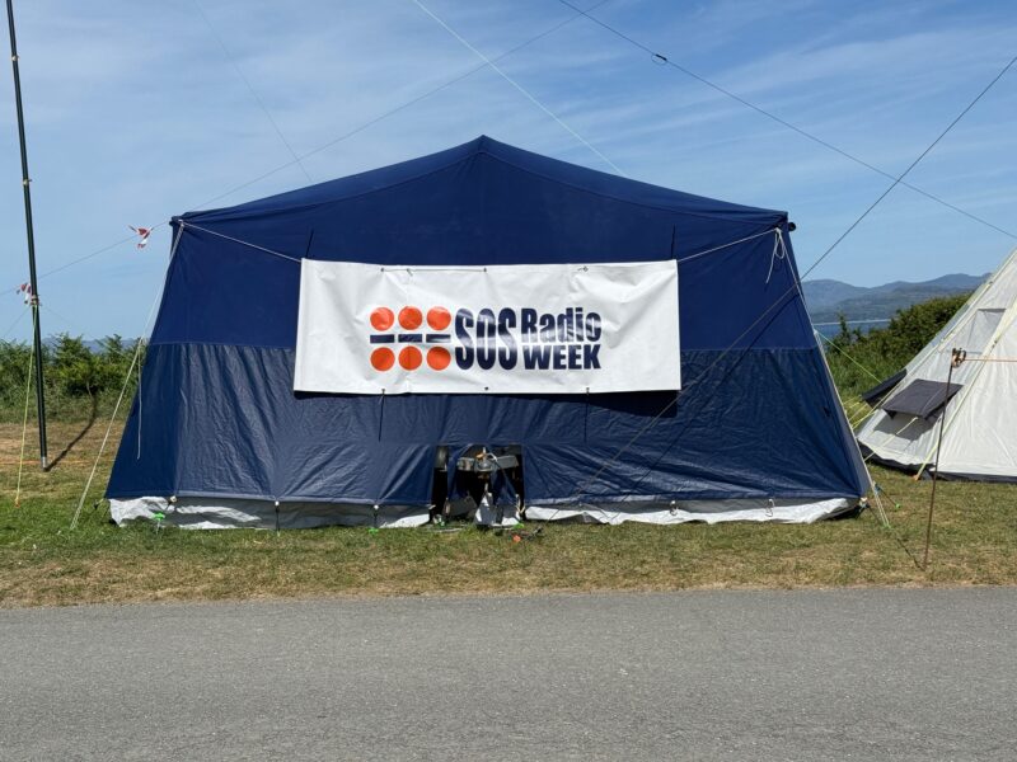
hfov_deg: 39.7
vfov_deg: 30.3
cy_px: 381
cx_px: 508
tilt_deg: -2.0
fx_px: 1410
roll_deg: +3.4
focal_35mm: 48
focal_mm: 6.76
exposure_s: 1/11364
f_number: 1.78
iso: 80
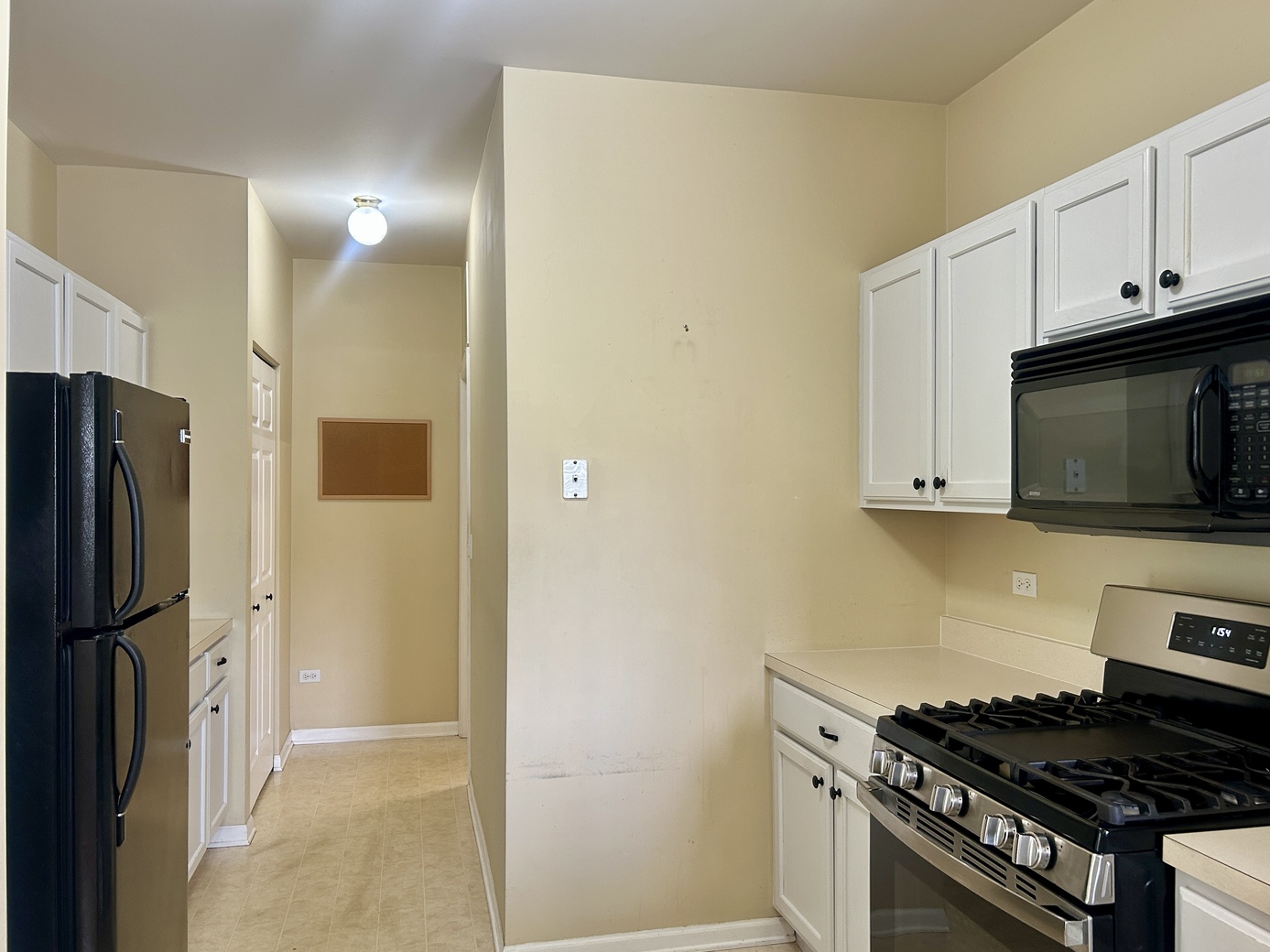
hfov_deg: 65.3
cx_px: 655
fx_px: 990
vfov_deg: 51.3
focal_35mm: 27
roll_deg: +0.2
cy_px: 480
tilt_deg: -0.4
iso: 125
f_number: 1.5
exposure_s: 1/120
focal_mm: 5.7
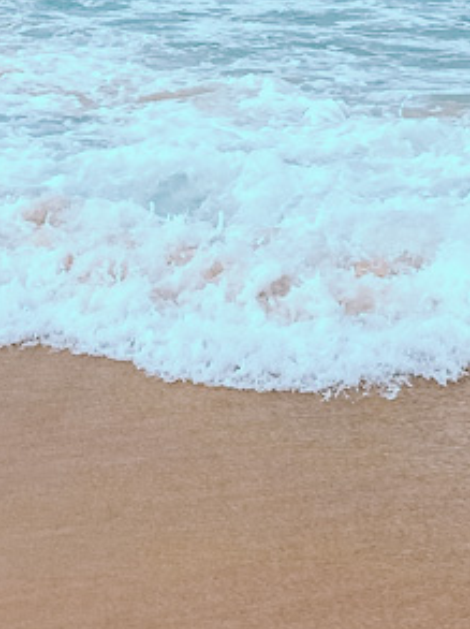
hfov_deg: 15.9
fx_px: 1651
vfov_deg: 20.5
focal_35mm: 91
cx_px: -11
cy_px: -69
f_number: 1.8
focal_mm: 4.25
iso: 32
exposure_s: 1/7700
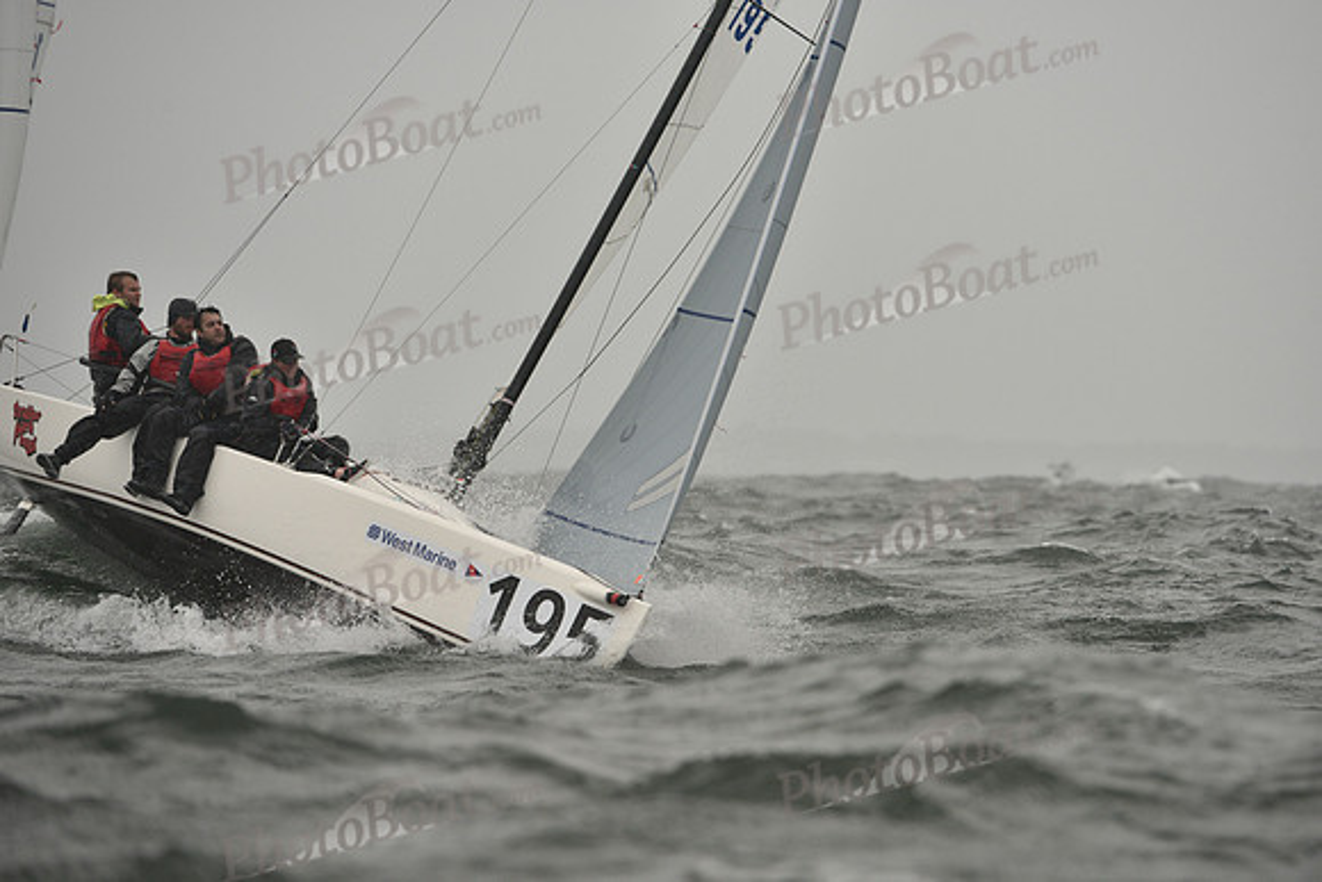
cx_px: 661
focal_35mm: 380
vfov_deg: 3.6
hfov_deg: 5.4
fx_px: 13957
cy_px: 441
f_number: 6.3
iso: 400
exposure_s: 1/1000
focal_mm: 380
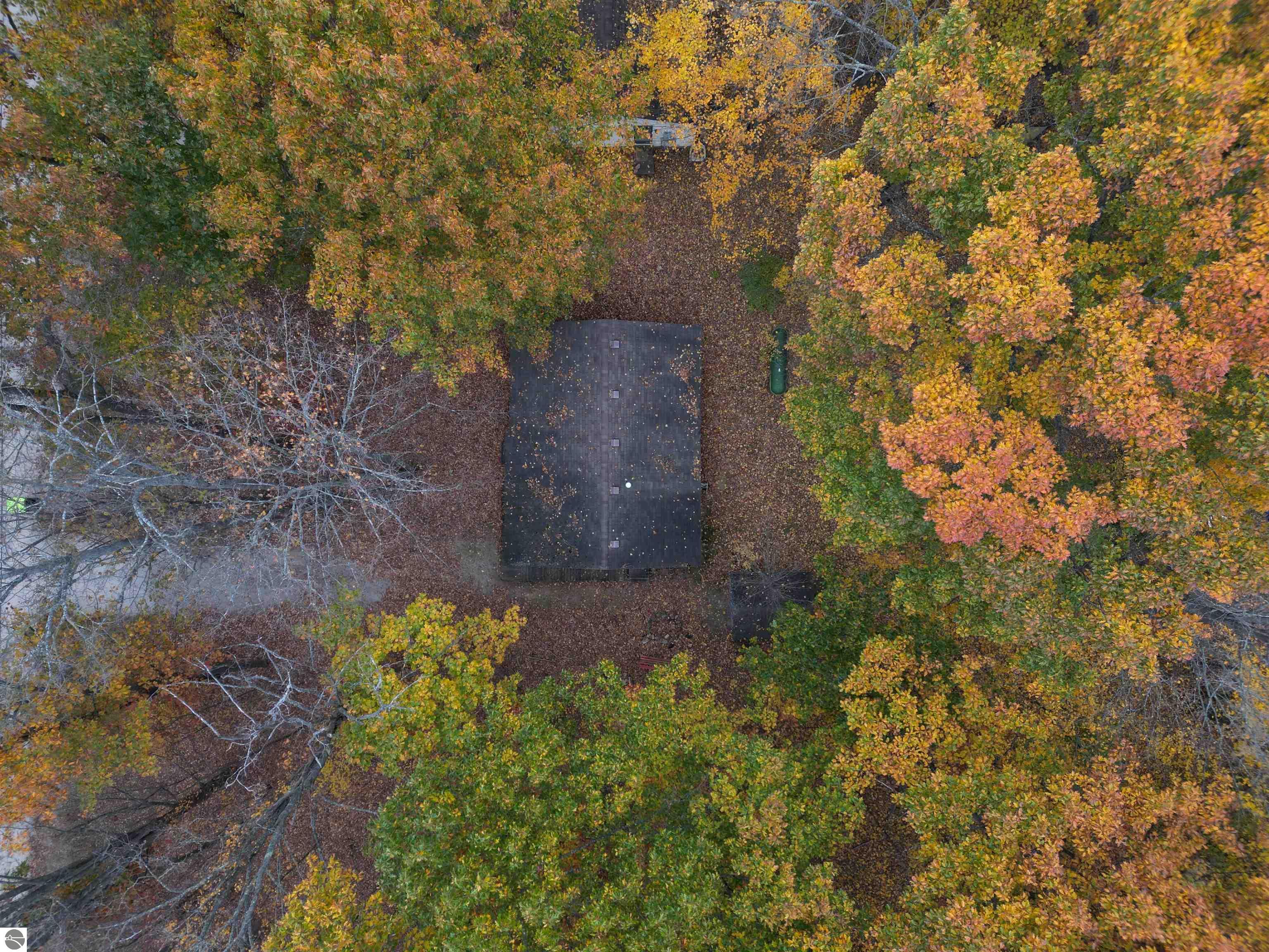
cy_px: 476
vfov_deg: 56.8
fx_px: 880
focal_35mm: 24
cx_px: 634
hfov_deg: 71.6
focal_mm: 6.72
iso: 100
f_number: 1.7
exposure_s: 1/25
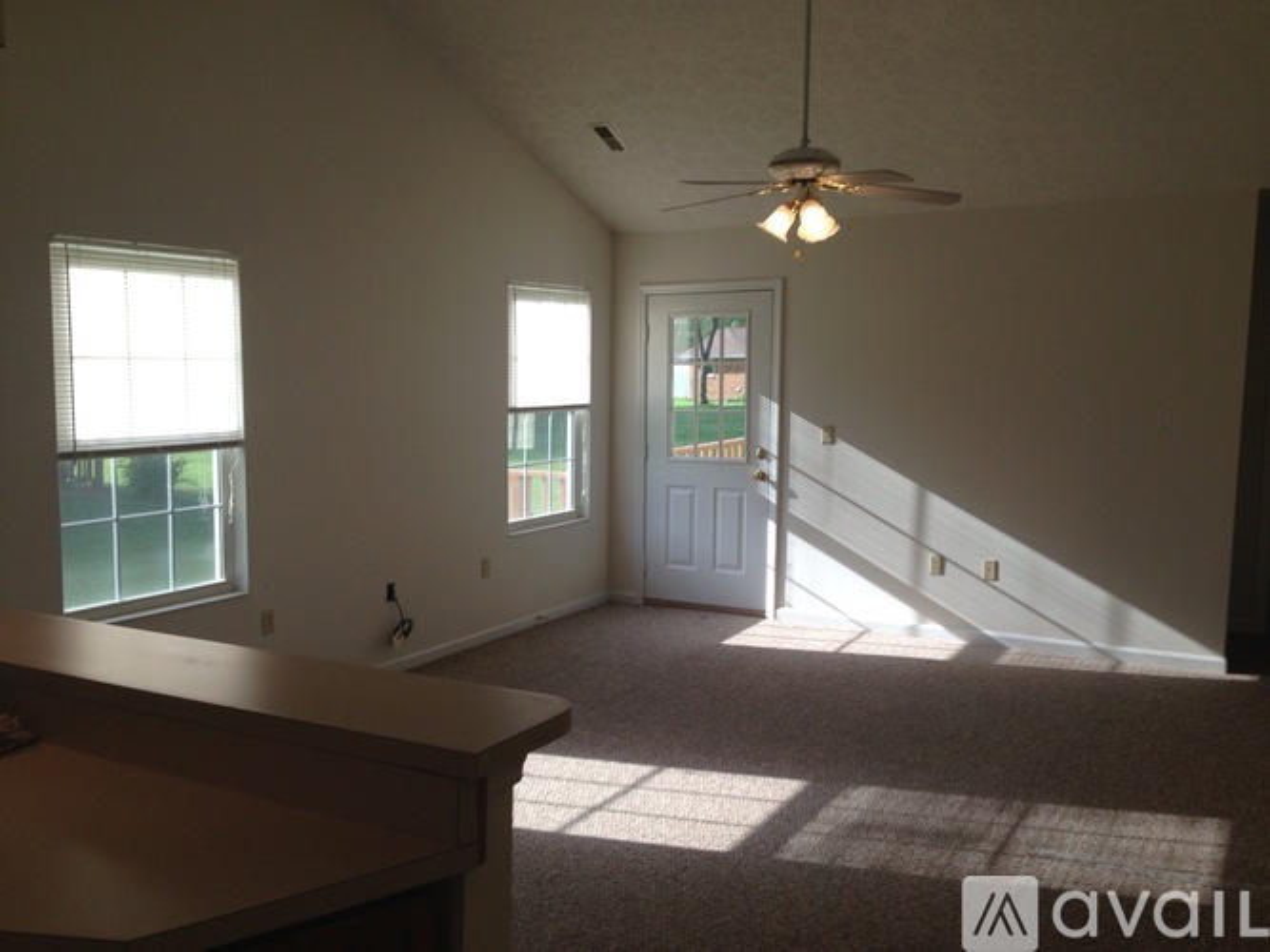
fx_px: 1210
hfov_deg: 55.4
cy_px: 476
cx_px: 635
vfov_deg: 42.9
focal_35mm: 33
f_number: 2.4
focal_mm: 4.13
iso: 50
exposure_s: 1/217
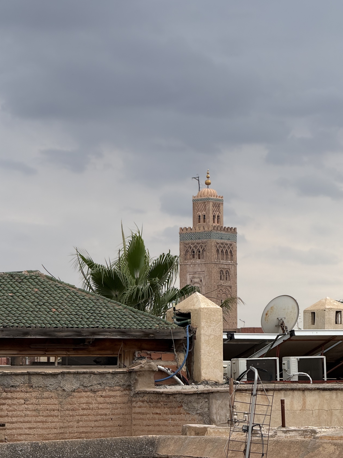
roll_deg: +0.0
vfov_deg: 13.8
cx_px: 186
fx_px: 1889
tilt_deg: +4.5
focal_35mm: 143
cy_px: 239
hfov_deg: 10.4
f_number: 2.8
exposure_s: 1/1342
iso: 50
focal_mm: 15.66
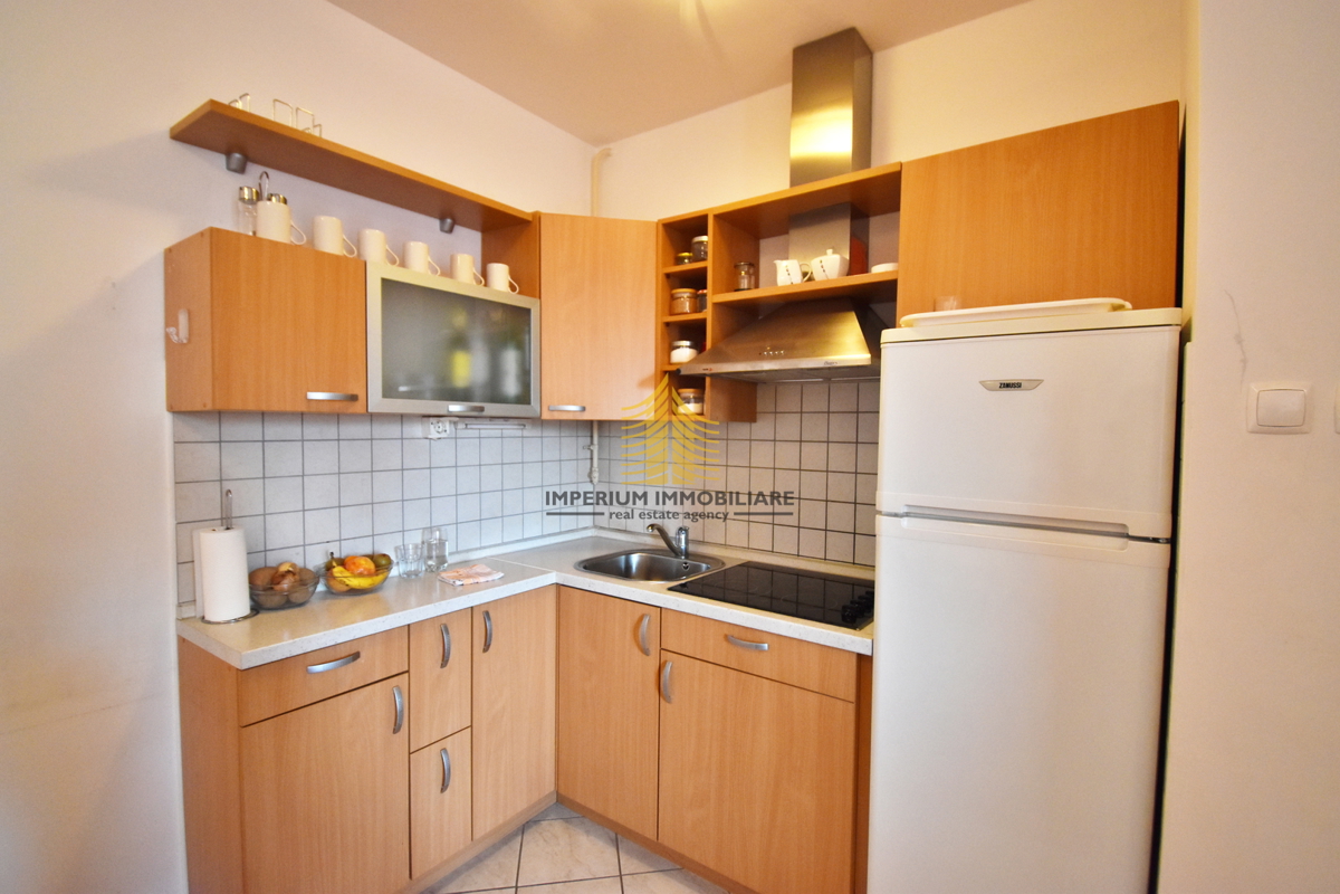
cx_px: 670
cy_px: 447
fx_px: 614
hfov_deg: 95.0
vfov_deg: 72.1
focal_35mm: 16
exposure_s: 1/125
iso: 1100
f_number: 4.8
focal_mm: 11
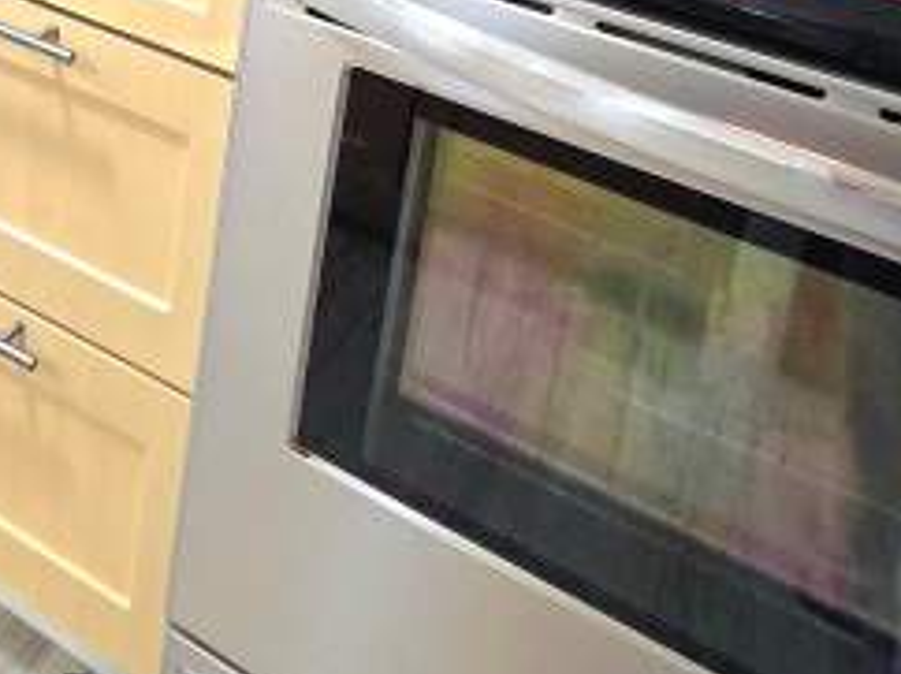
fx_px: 1118
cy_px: -354
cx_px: 130
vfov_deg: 25.0
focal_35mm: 43
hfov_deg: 41.2
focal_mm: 2.2
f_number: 2.2
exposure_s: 1/60.2
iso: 320
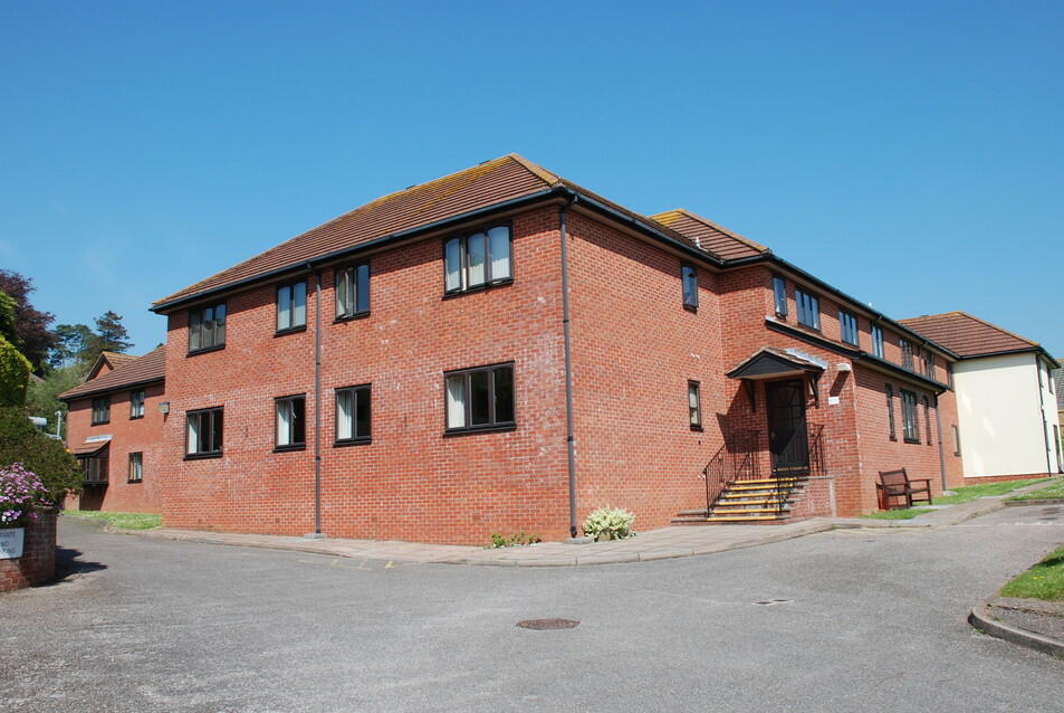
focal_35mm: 29
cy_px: 363
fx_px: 858
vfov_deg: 45.1
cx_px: 546
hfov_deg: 63.6
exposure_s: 1/200
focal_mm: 18
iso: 100
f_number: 8
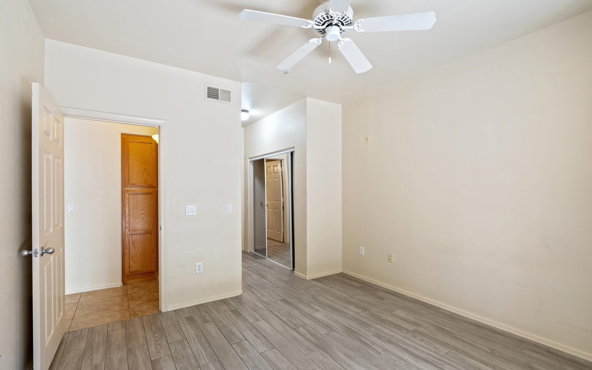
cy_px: 194
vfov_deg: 68.0
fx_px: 274
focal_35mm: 17
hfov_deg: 94.4
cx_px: 293
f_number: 9
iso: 800
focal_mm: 16
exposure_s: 1/4
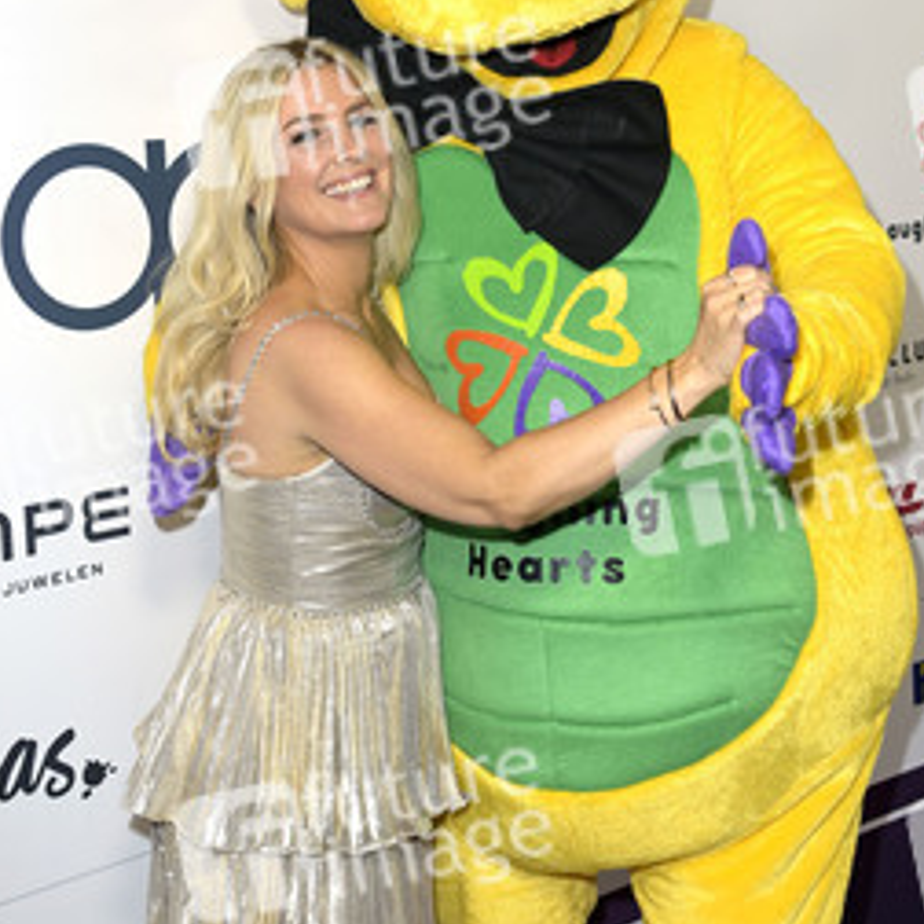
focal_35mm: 70
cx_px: 469
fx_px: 2114
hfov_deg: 24.7
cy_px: 286
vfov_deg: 24.5
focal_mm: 52
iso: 640
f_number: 5
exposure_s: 1/250
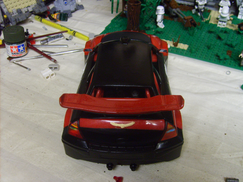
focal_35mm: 35
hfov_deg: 52.6
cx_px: 122
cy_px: 91
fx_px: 246
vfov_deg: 40.7
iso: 140
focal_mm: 5.8
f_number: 2.8
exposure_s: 1/10
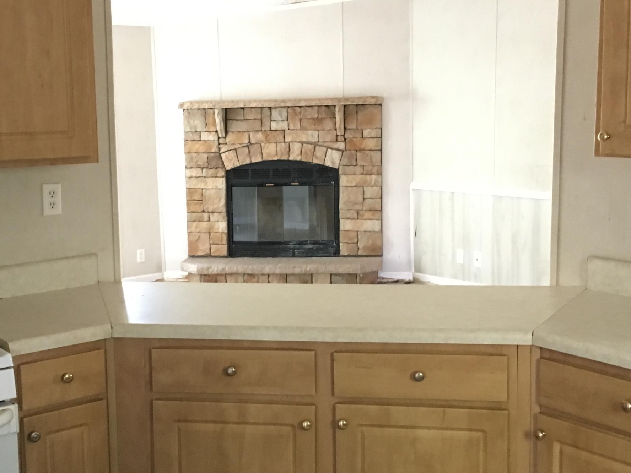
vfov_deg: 29.7
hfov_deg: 38.9
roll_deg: +1.1
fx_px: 893
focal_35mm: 49
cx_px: 279
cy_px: 221
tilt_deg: -6.9
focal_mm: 4.15
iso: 500
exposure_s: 1/15
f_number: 2.2
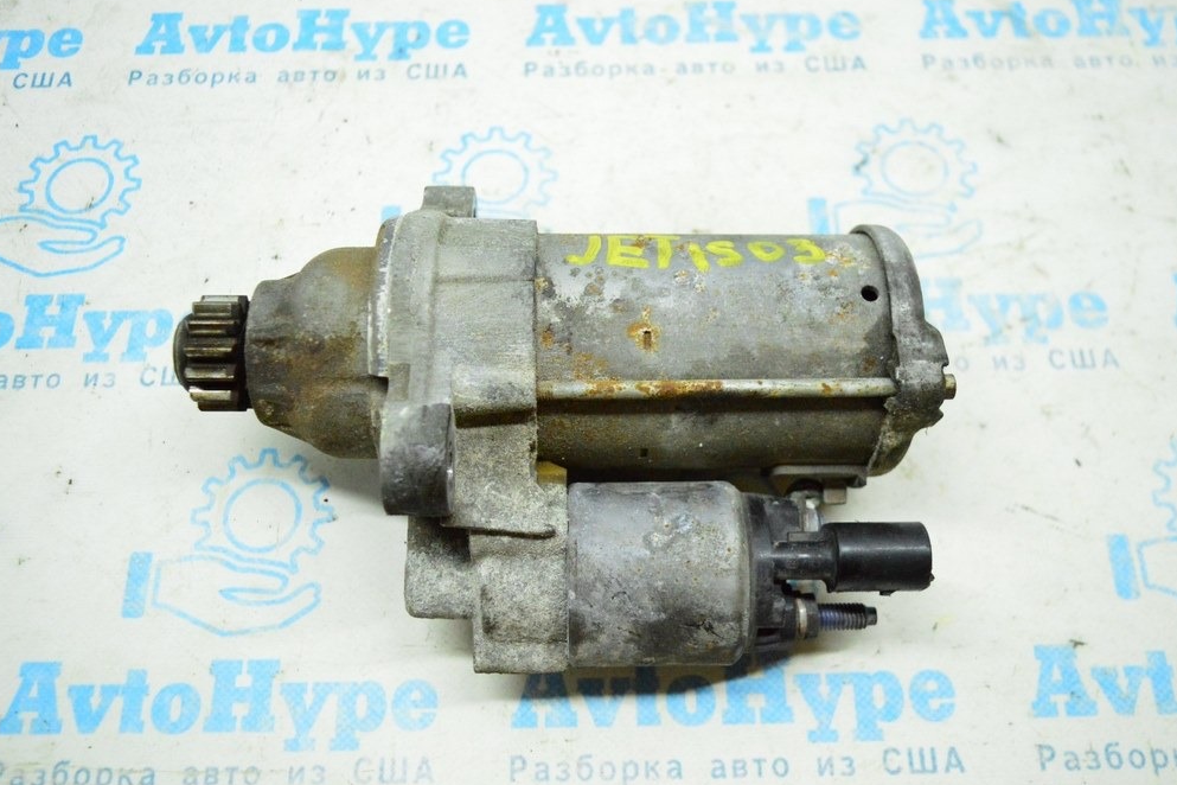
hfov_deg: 55.8
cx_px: 578
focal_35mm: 34
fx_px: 1112
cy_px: 395
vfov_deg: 38.9
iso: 6400
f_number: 4
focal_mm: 22
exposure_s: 1/500
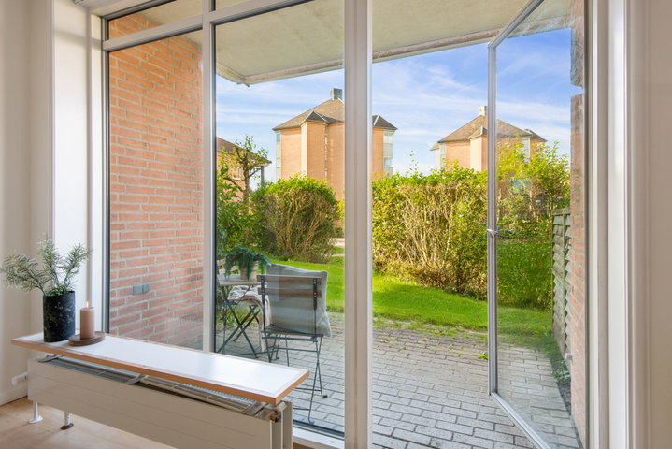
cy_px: 224
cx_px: 336
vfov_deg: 64.6
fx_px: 355
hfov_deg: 86.9
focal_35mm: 19
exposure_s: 1/60
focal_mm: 19
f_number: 11
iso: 800
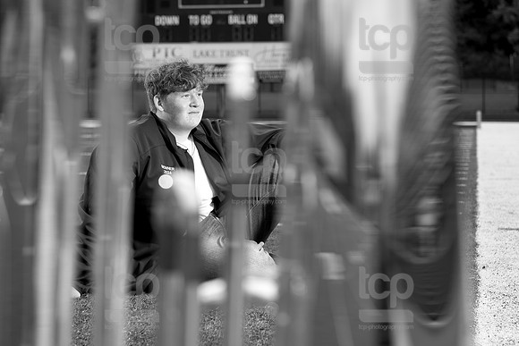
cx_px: 262
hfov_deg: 23.2
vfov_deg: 15.6
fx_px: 1266
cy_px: 166
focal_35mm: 88
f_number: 4.5
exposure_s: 1/250
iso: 50
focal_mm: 70
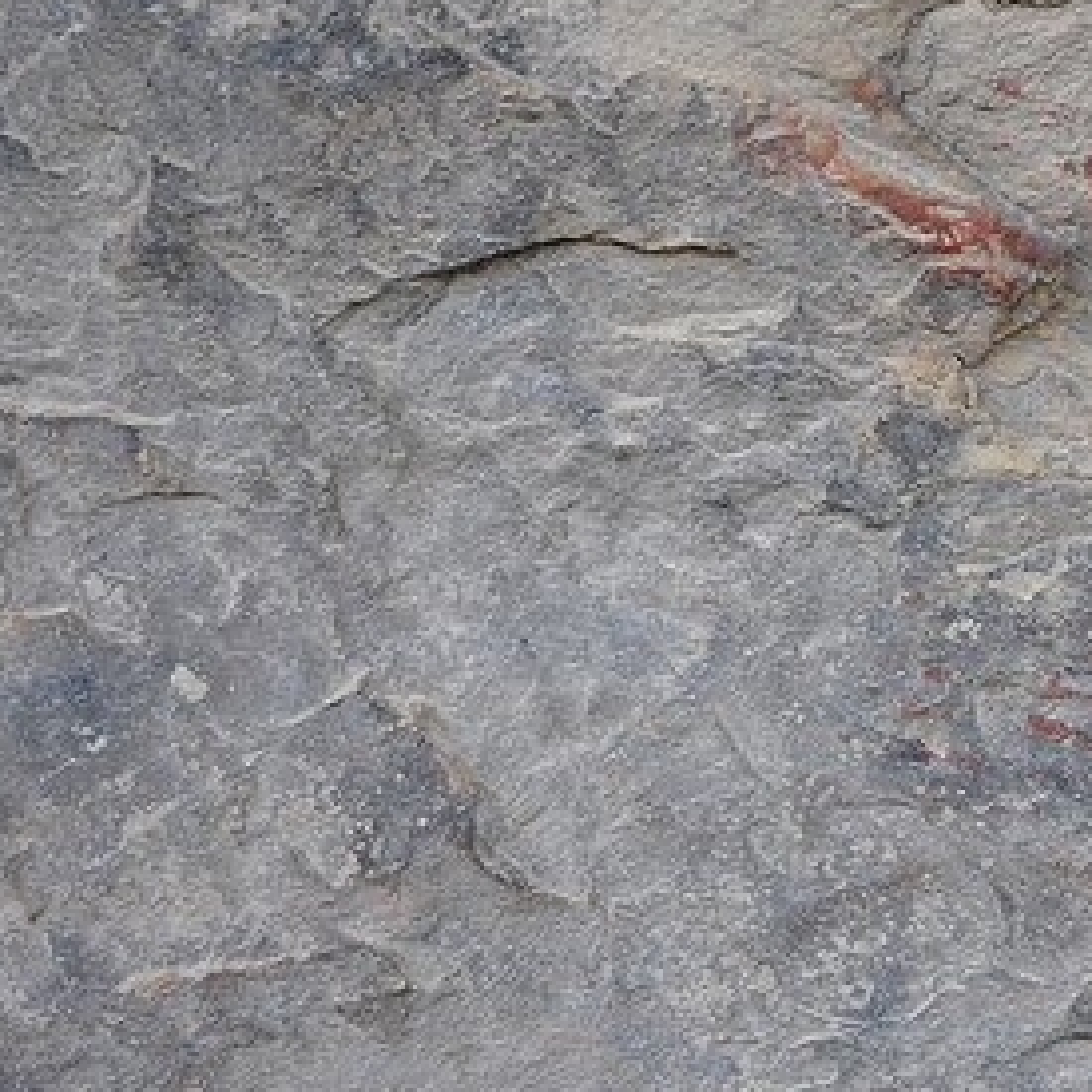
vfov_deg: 17.1
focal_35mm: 102
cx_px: 1056
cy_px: 530
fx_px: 3640
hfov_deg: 16.7
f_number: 6.3
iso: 200
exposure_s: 1/40
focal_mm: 38
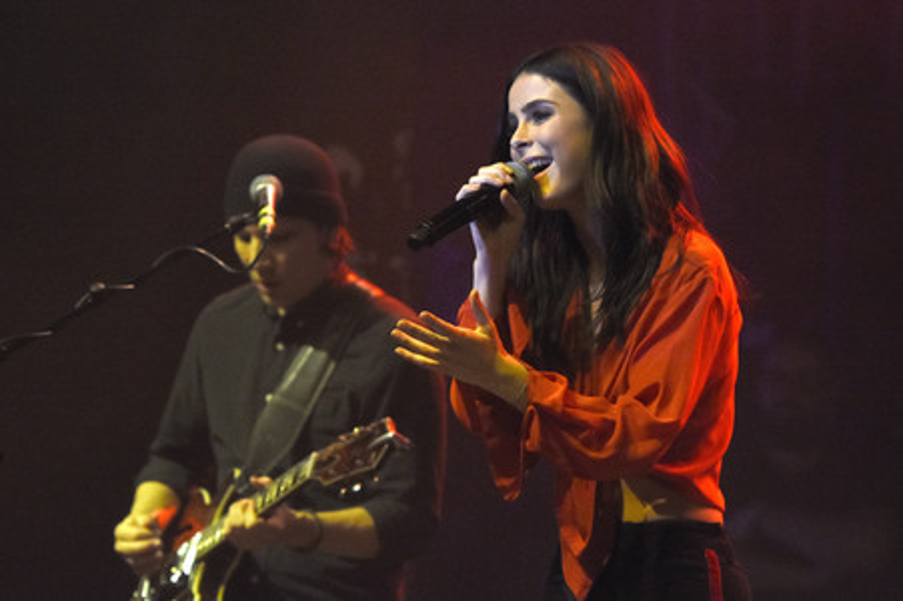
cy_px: 300
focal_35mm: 202
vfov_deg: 6.8
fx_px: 5076
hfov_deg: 10.2
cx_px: 452
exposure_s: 1/320
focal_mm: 135
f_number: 3.5
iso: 1600
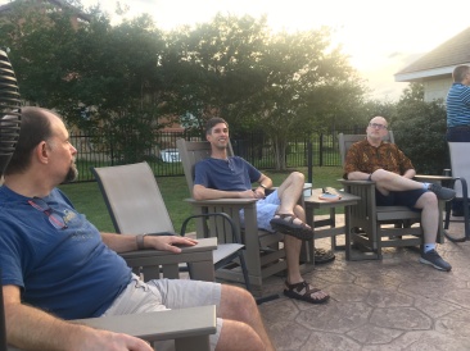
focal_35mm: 29
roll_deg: +2.8
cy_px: 176
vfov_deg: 48.2
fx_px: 393
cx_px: 235
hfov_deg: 61.7
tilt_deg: -5.1
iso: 25
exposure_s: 1/40
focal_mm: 4.15
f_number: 2.2
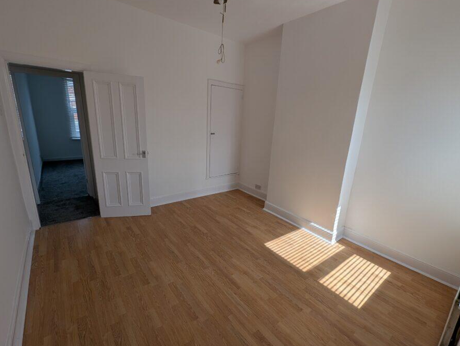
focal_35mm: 15
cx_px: 239
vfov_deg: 81.9
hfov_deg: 98.0
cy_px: 176
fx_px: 200
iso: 49
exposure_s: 1/415
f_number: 2.2
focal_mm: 1.95
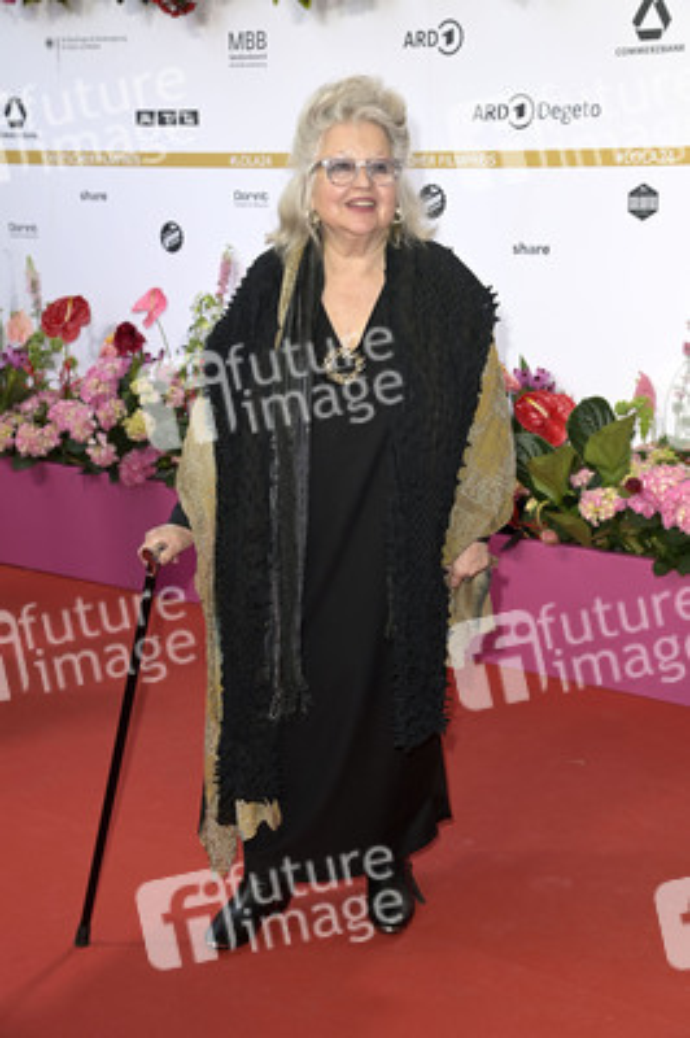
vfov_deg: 32.4
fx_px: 1785
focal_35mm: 62
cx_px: 345
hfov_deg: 21.9
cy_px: 519
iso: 640
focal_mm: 62
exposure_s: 1/250
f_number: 5.6
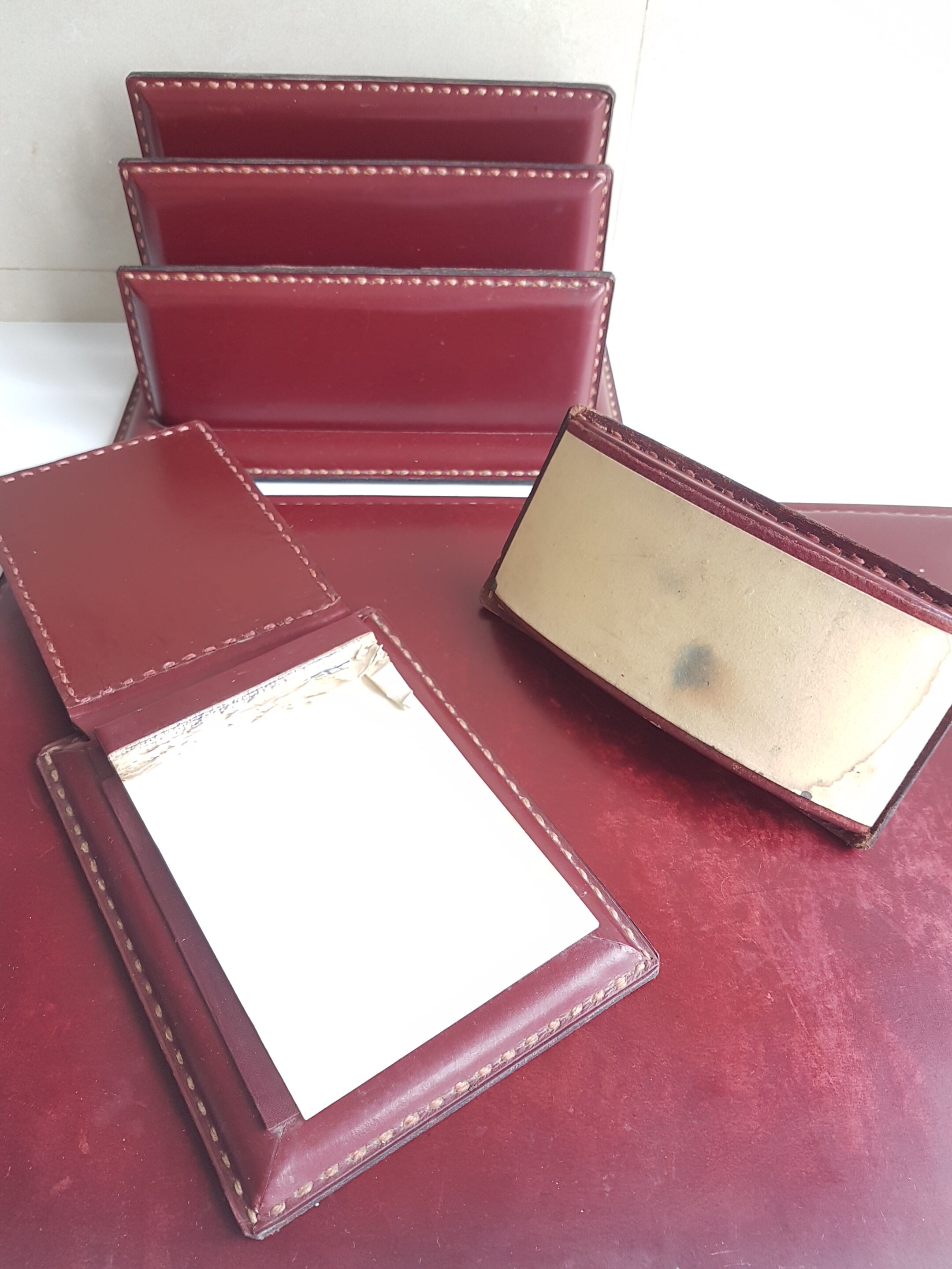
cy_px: 634
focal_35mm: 26
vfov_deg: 67.3
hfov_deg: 53.1
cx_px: 476
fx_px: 953
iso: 50
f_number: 1.7
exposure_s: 1/50
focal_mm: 4.2
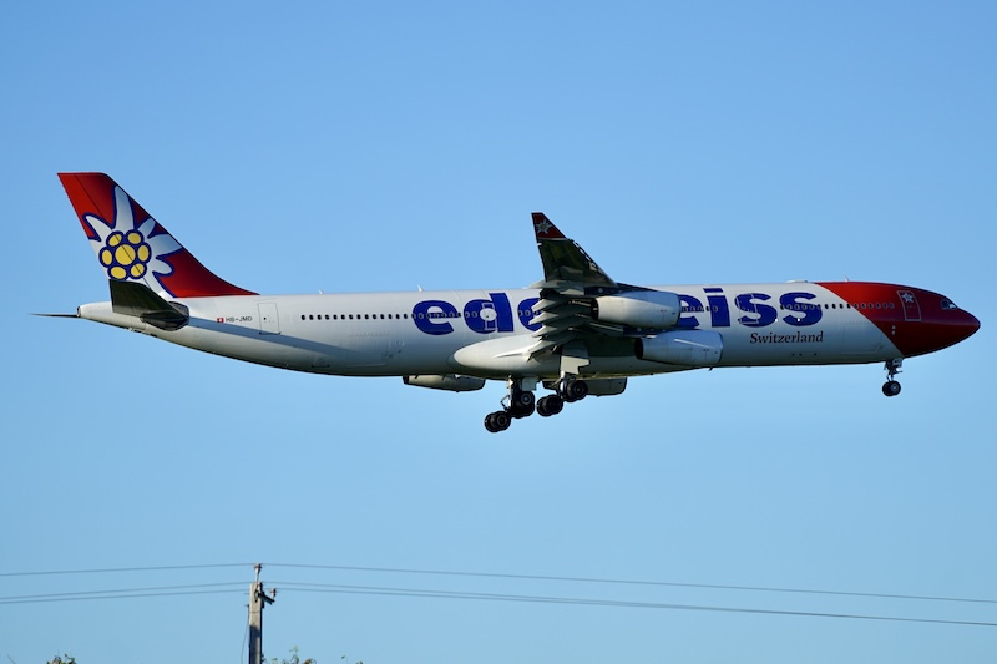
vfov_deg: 6.9
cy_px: 332
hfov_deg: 10.3
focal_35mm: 200
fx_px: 5537
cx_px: 498
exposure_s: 1/2500
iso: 100
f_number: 2.8
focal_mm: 200
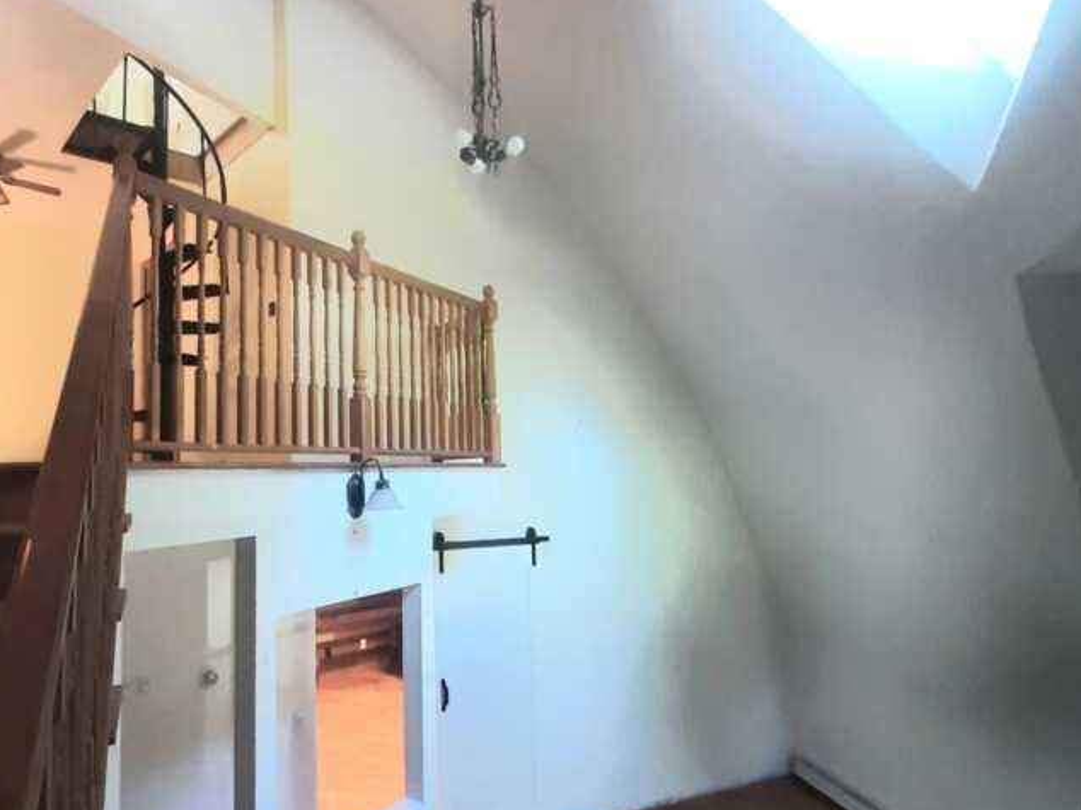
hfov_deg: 75.9
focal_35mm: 21
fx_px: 656
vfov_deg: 63.3
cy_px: 447
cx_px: 339
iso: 200
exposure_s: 1/24
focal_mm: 1.42
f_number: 2.2
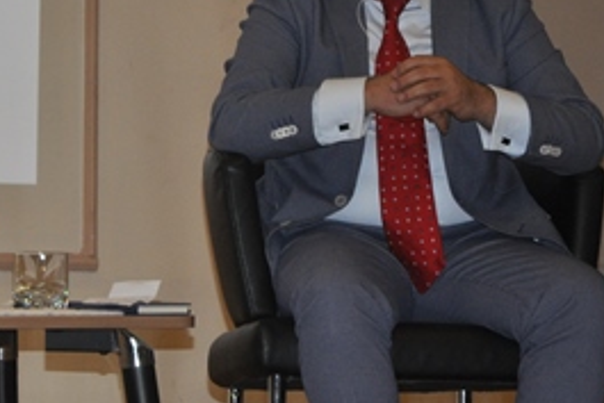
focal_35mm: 188
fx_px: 3156
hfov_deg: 10.8
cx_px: -27
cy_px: 22
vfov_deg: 7.3
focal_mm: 52
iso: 800
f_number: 4.5
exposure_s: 1/60
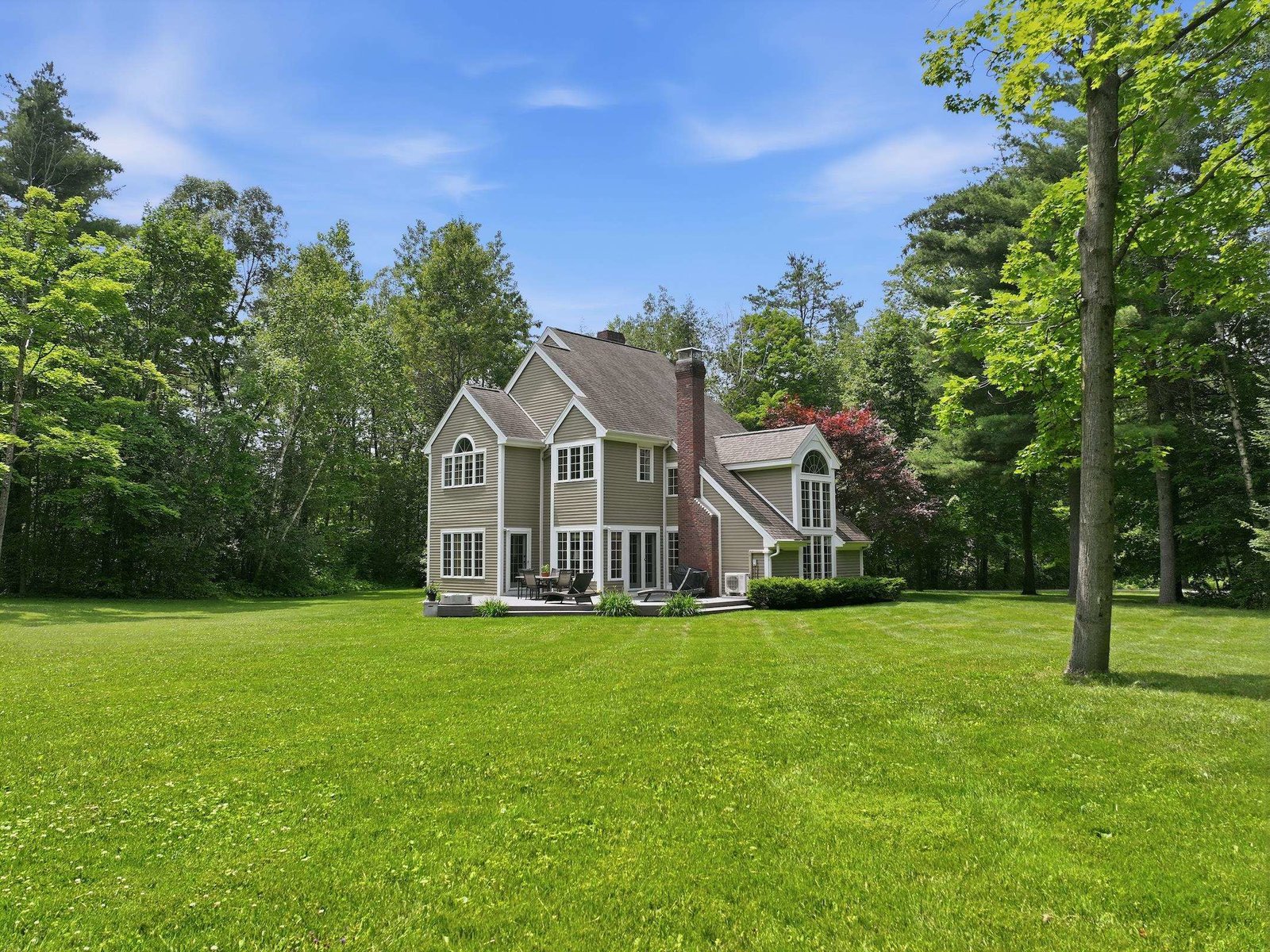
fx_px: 881
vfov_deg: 56.8
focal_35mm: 24
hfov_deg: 71.6
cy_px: 476
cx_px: 635
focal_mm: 12.3
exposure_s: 1/3200
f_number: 2.8
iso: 160
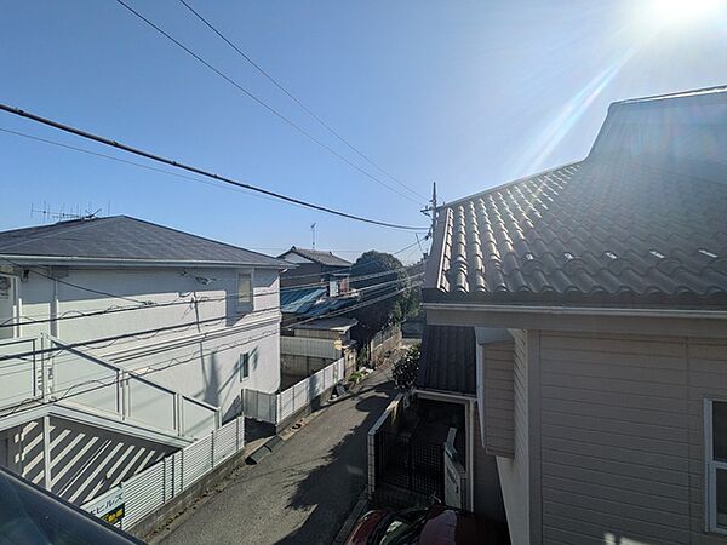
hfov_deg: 102.1
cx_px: 364
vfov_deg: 85.7
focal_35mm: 14
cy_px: 272
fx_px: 294
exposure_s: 1/8772
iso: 65
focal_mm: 1.83
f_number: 2.2
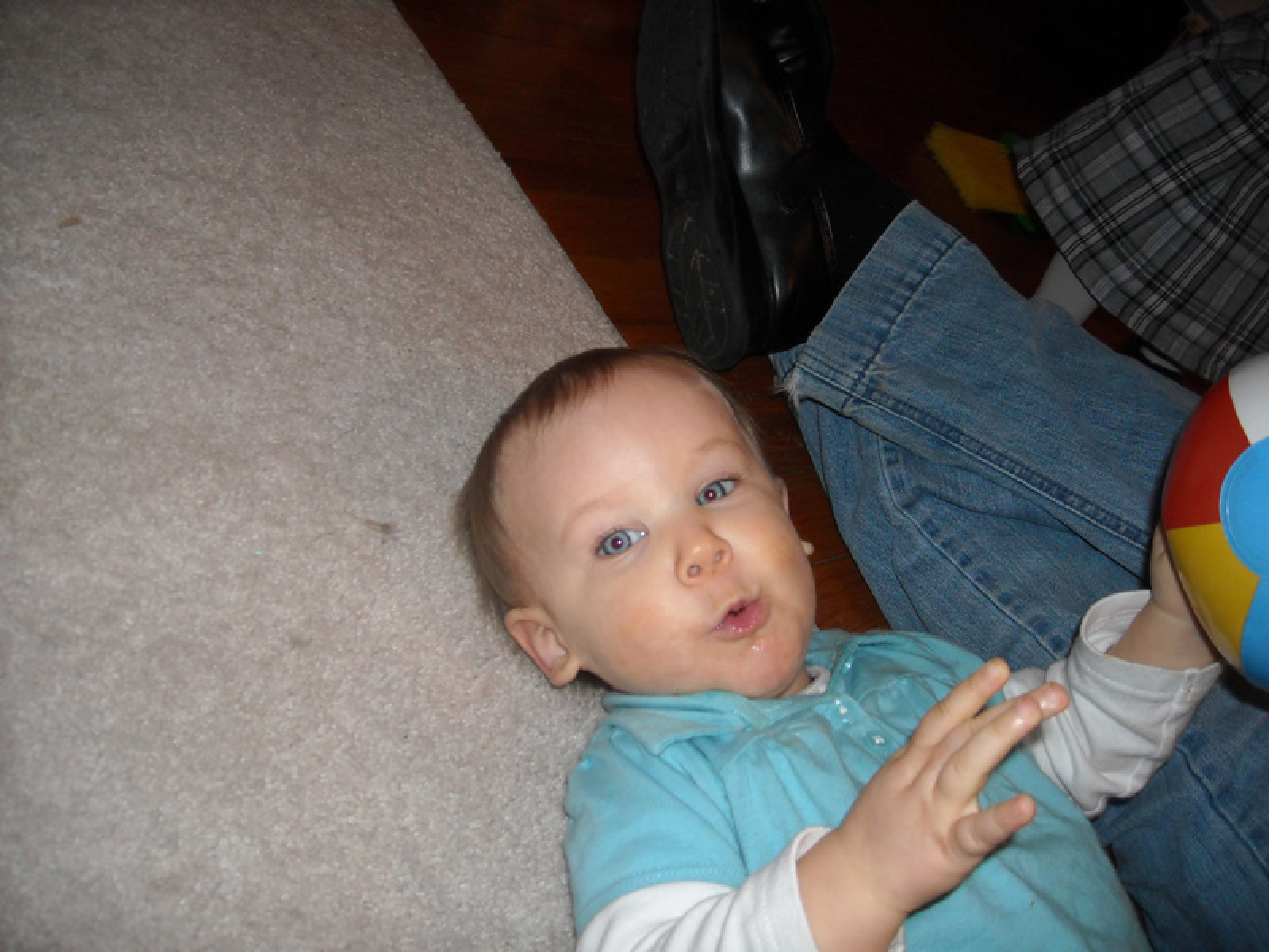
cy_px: 476
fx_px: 1283
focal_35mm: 35
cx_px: 634
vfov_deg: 40.7
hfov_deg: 52.6
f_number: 2.8
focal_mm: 5.7
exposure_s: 1/60
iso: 200
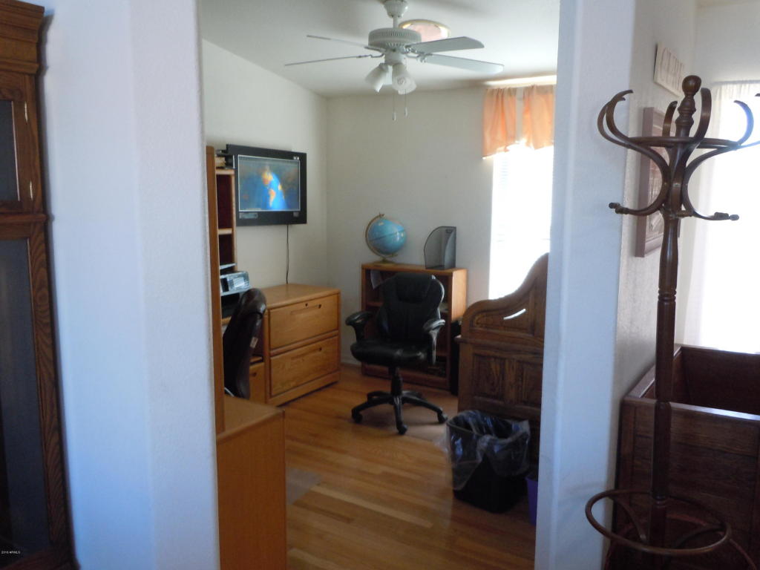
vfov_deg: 49.7
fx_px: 615
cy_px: 285
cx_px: 380
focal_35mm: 28
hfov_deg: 63.4
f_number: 3.7
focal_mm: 5
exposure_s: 1/40
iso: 400
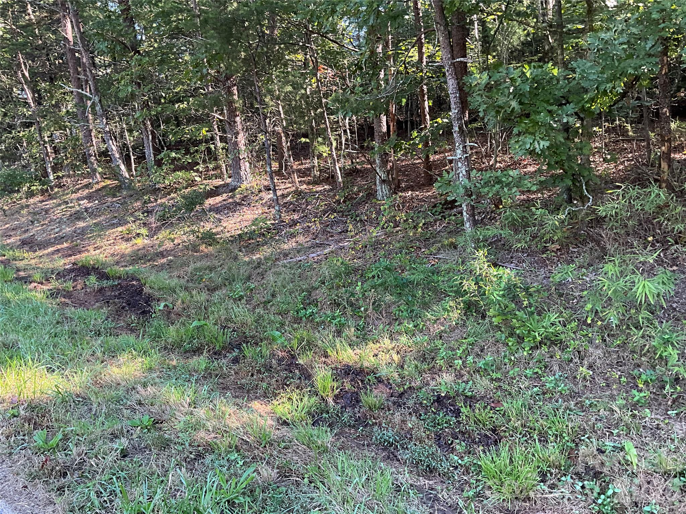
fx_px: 575
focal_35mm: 29
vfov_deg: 48.2
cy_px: 257
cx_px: 343
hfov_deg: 61.7
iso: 64
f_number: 1.8
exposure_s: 1/117
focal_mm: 3
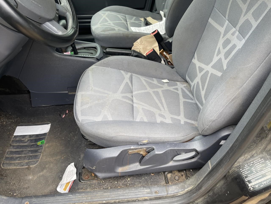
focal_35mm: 25
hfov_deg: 69.4
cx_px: 136
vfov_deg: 54.9
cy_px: 102
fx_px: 196
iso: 40
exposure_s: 1/121
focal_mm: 5.1
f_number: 1.6
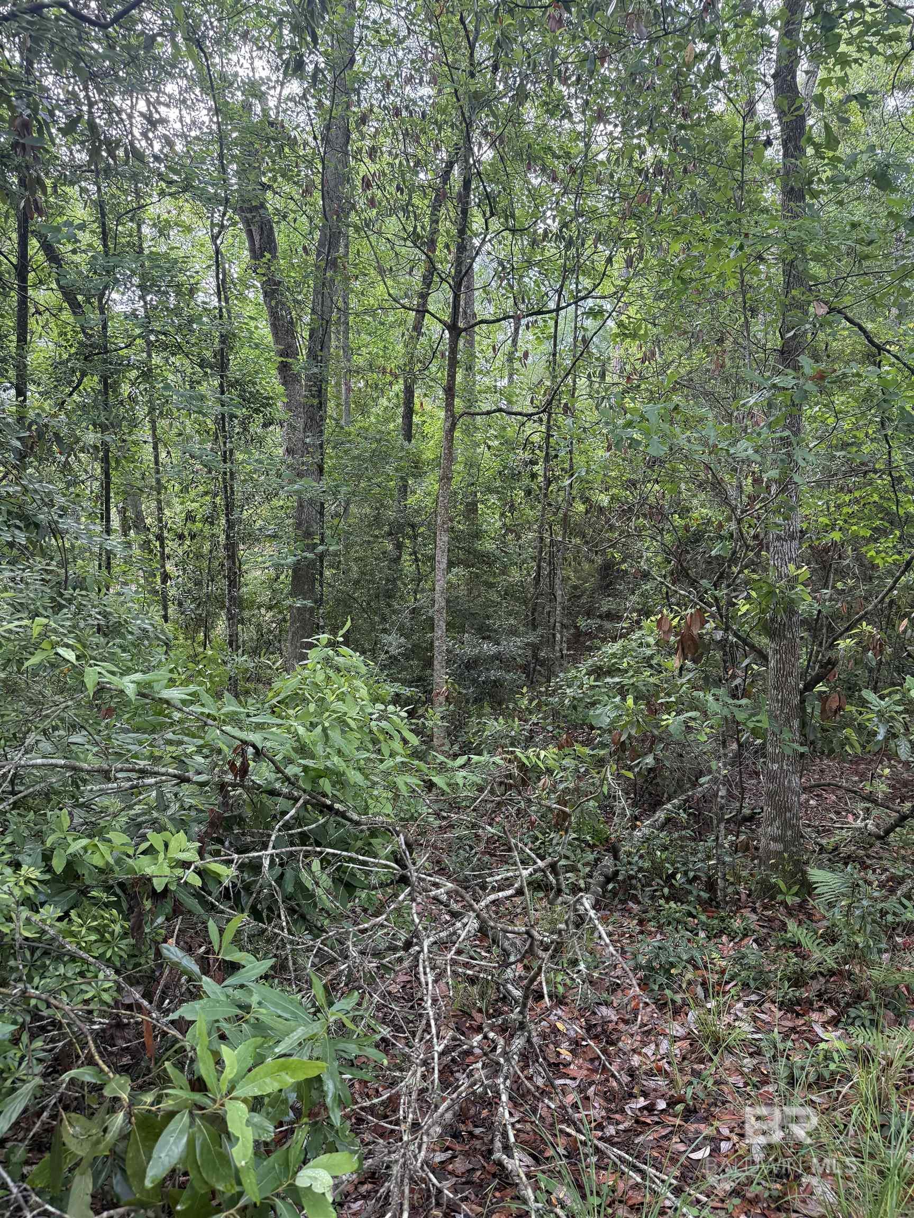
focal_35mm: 24
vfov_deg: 71.6
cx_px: 457
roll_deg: -0.5
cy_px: 609
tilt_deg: +2.1
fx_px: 845
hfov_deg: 56.8
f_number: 1.78
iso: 160
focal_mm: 6.76
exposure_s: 1/242
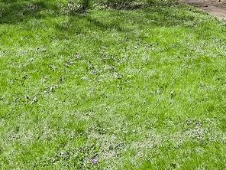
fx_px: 607
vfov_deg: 14.3
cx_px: 193
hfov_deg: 20.7
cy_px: -118
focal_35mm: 93
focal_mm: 14
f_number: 11
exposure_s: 1/400
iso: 400
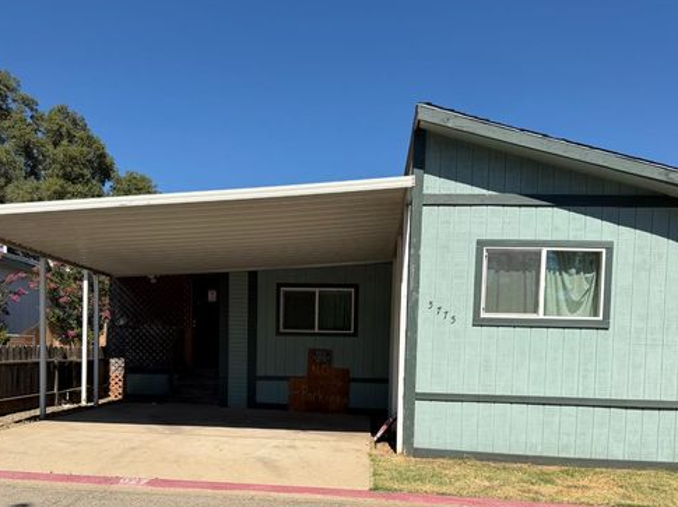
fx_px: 646
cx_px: 334
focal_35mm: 33
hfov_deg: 55.4
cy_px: 391
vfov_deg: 41.4
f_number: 1.78
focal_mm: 6.76
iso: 80
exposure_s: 1/5319
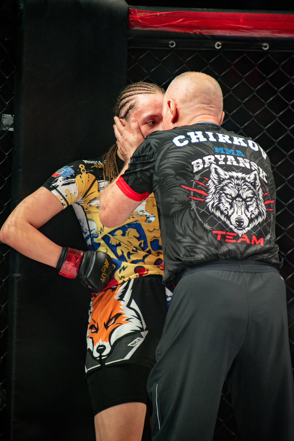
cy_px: 220
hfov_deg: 6.9
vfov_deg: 10.3
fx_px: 2448
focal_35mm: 200
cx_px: 147
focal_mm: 200
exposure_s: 1/400
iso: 2000
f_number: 4
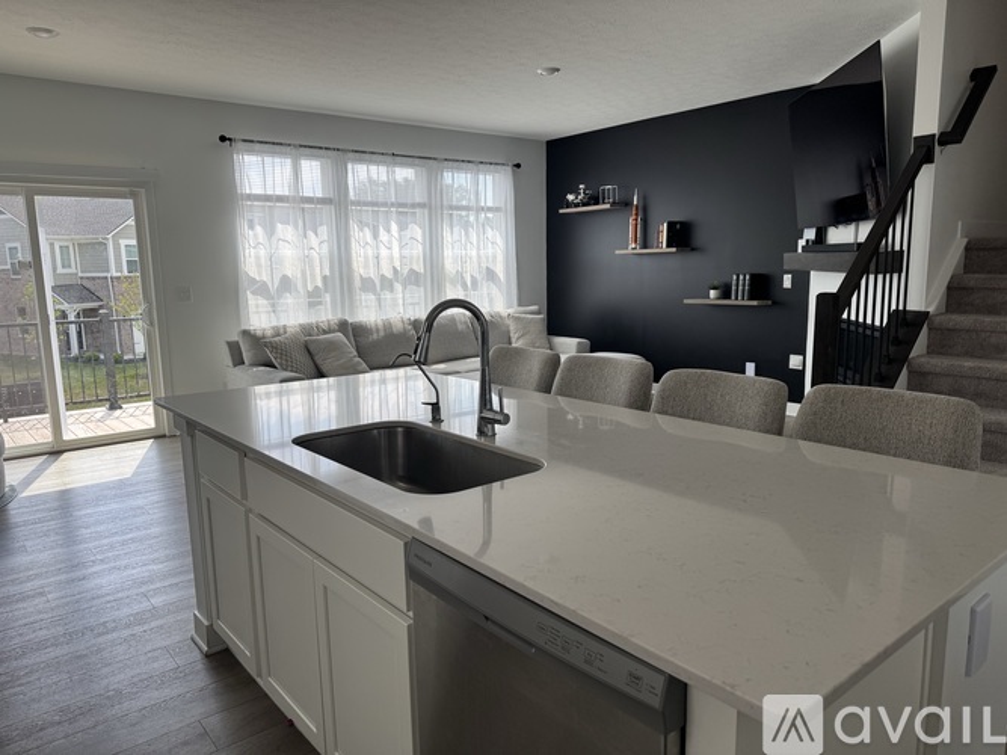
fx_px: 698
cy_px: 378
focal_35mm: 24
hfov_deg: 71.6
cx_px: 504
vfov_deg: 56.8
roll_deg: +1.0
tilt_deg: -9.1
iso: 80
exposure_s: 1/518
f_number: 1.78
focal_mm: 6.76
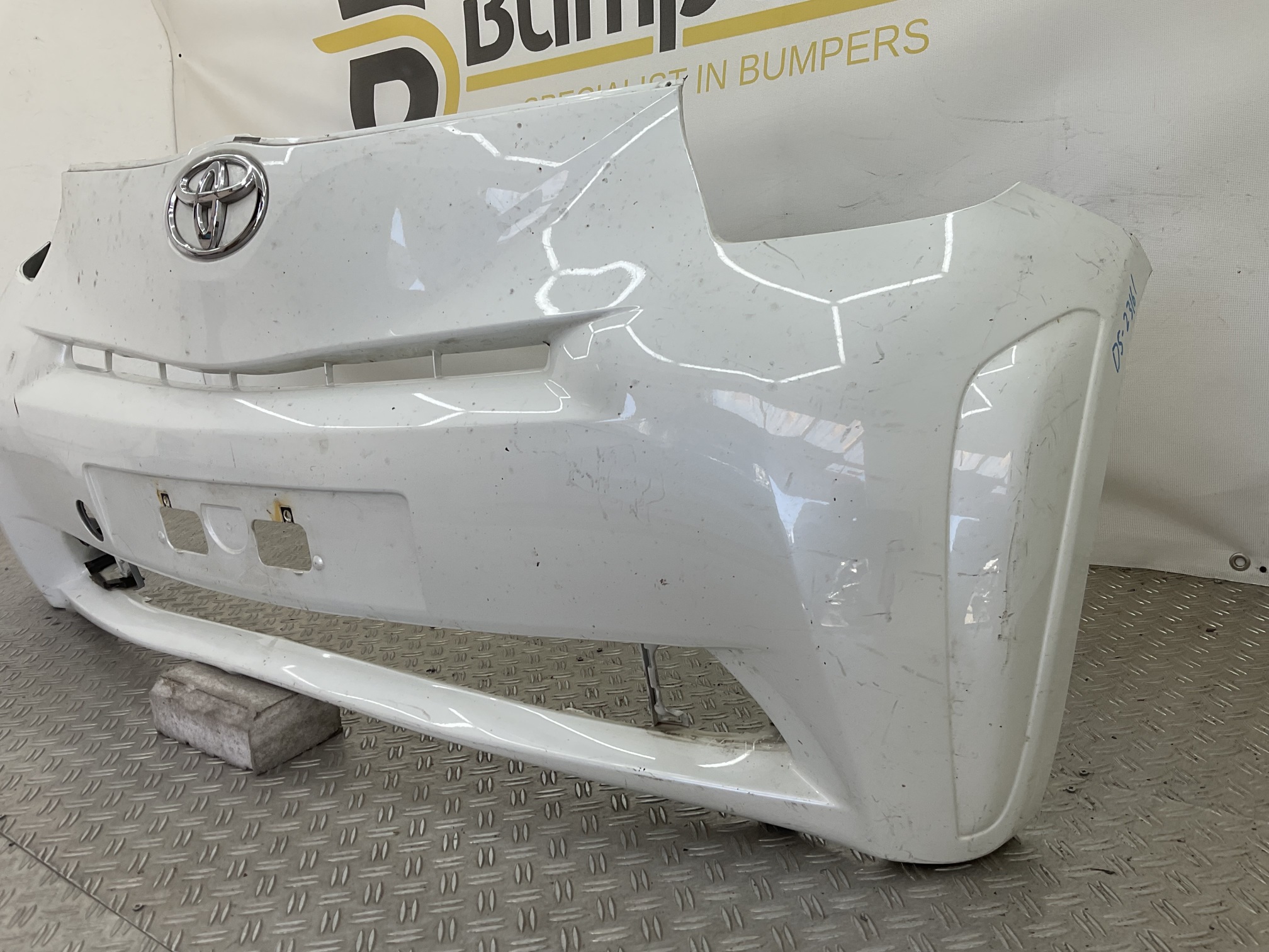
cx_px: 634
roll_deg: +3.7
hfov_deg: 61.7
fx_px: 1063
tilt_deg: -13.1
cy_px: 476
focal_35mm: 29
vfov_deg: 48.2
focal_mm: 3
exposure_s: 1/191
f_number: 1.8
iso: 16
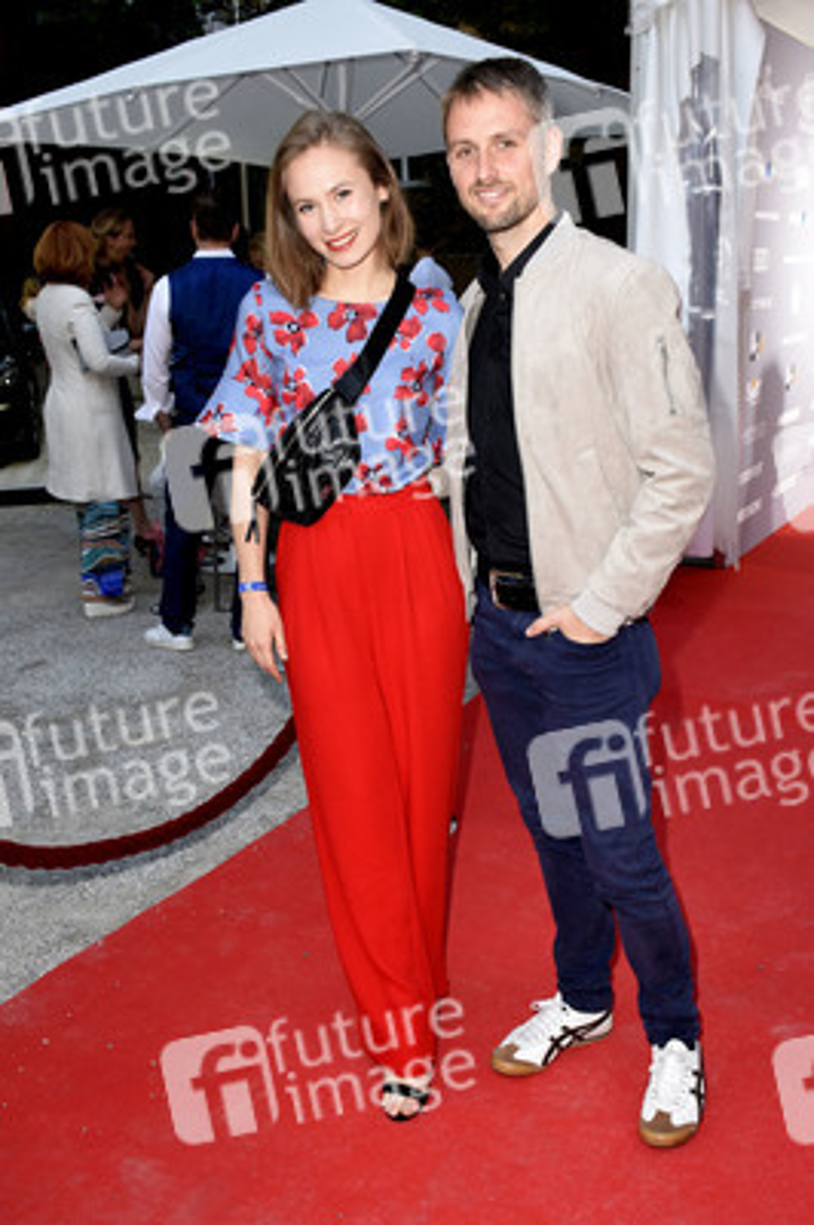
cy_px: 612
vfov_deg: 57.3
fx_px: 1121
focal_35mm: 33
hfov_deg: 39.9
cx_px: 407
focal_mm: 22
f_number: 6.3
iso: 640
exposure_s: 1/60
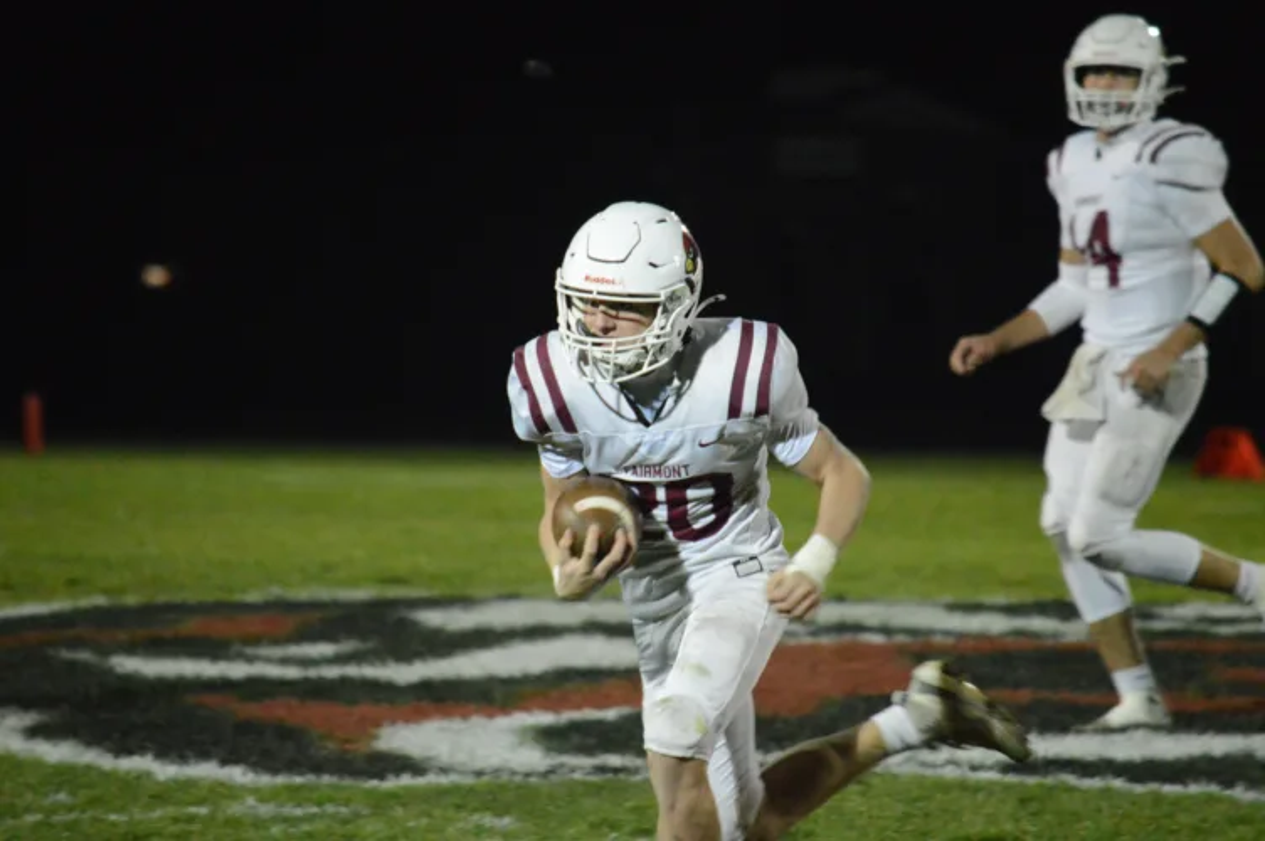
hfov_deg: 5.1
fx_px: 14219
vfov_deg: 3.4
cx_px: 632
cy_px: 420
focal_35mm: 405
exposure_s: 1/320
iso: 6400
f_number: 5.6
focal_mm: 270
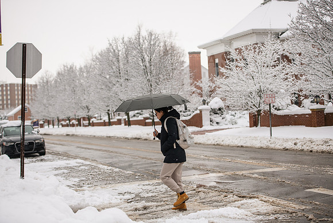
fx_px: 648
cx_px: 166
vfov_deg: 19.5
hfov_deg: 28.8
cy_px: 112
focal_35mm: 70
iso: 160
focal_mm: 70
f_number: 3.2
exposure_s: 1/500
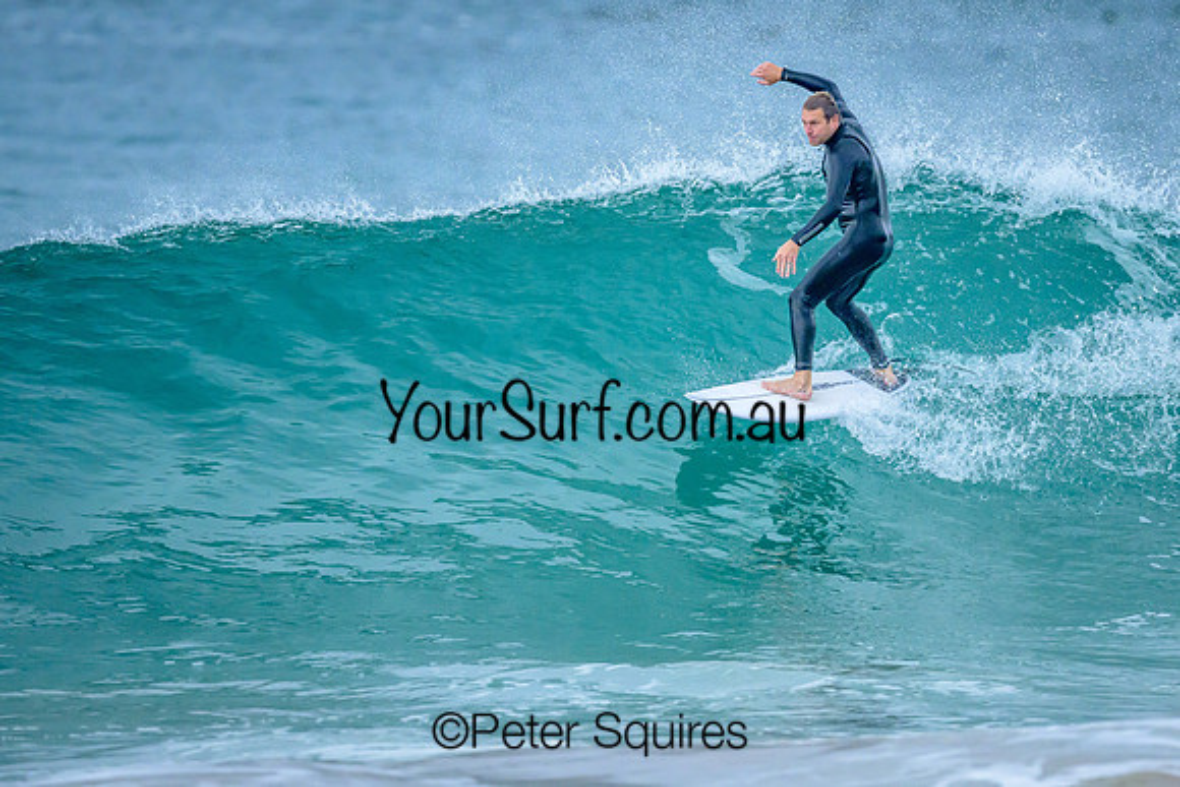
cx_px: 702
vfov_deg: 1.4
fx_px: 31215
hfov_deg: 2.2
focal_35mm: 952
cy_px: 371
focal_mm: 800
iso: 2500
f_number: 6.3
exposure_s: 1/3200
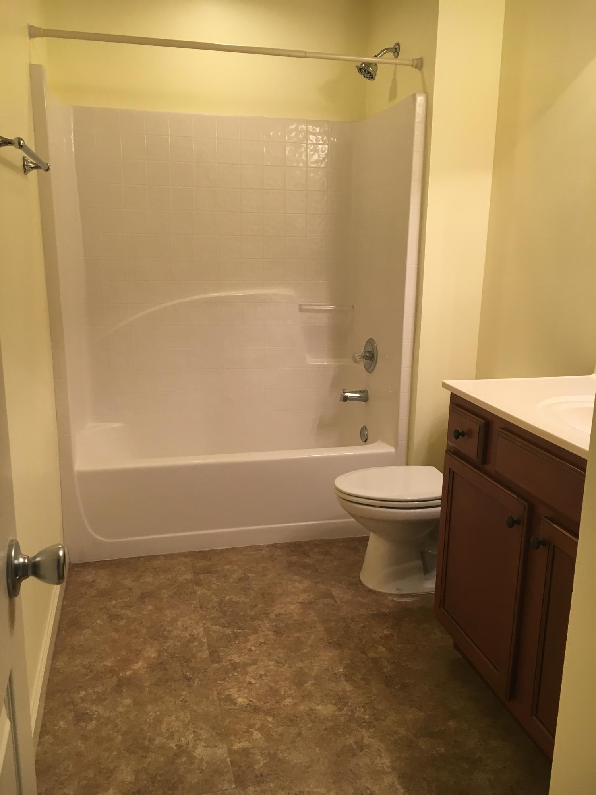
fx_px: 666
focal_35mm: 29
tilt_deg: -13.5
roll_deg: -1.3
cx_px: 298
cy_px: 398
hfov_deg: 48.2
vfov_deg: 61.7
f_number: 2.2
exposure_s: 1/30
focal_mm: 4.15
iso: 64
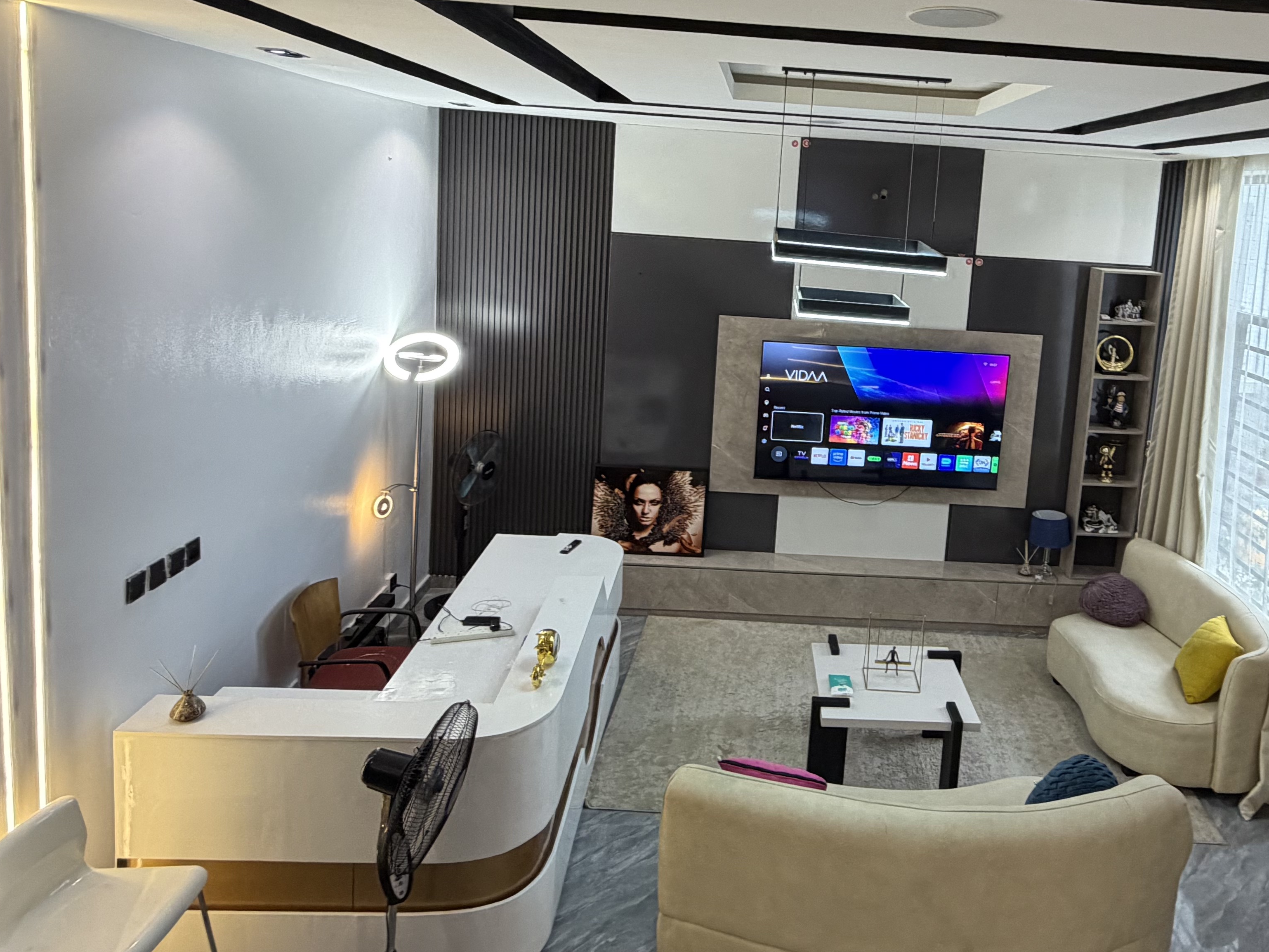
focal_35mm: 26
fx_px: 953
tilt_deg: -6.7
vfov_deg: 52.0
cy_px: 314
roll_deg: -3.6
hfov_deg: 66.2
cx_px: 803
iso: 250
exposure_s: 1/116
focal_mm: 2.22
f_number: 2.2
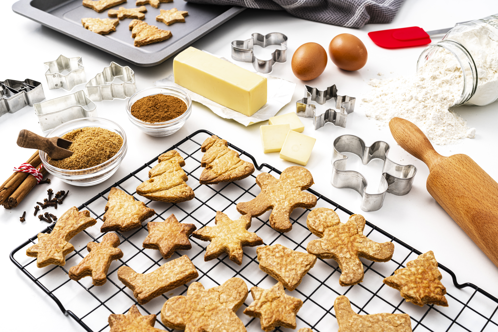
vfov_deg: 33.4
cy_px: 166
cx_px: 249
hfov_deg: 48.5
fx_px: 553
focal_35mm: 40
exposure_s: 1/100
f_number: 9
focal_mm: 40
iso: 100
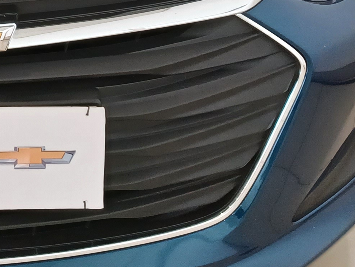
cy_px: -158
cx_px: -45
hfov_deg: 18.6
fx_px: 1036
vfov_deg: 13.6
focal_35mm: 101
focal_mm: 4.6
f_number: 1.8
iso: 200
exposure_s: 1/60
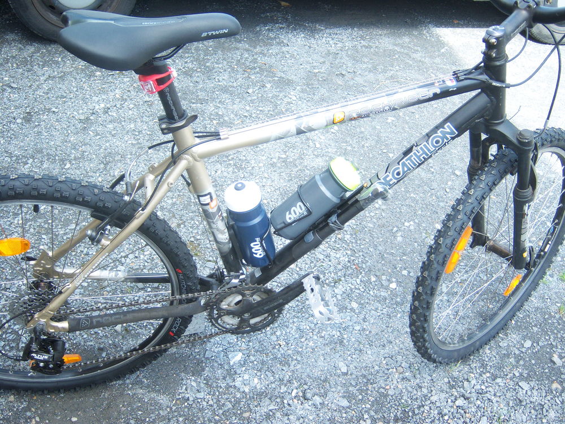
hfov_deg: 51.4
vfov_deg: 39.7
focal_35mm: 36
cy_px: 212
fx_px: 588
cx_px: 282
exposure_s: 1/100
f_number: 2.8
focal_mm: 7.5
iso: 80
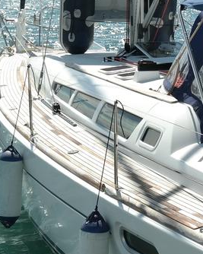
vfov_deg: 17.7
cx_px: 277
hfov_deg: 13.6
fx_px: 811
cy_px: 176
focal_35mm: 108
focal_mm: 20
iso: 100
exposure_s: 1/250
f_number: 6.3
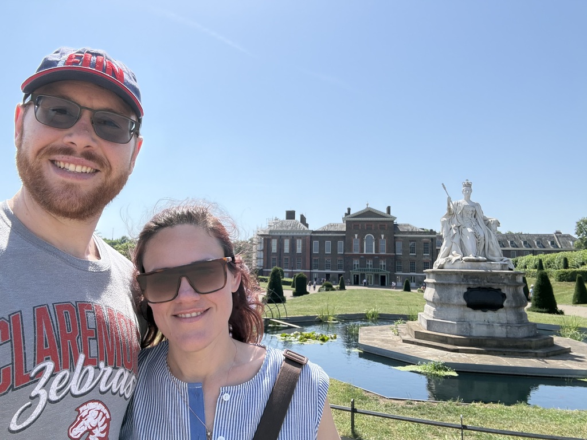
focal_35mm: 23
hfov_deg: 73.9
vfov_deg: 58.9
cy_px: 220
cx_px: 294
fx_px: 390
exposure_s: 1/1172
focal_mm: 2.69
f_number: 1.9
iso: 32
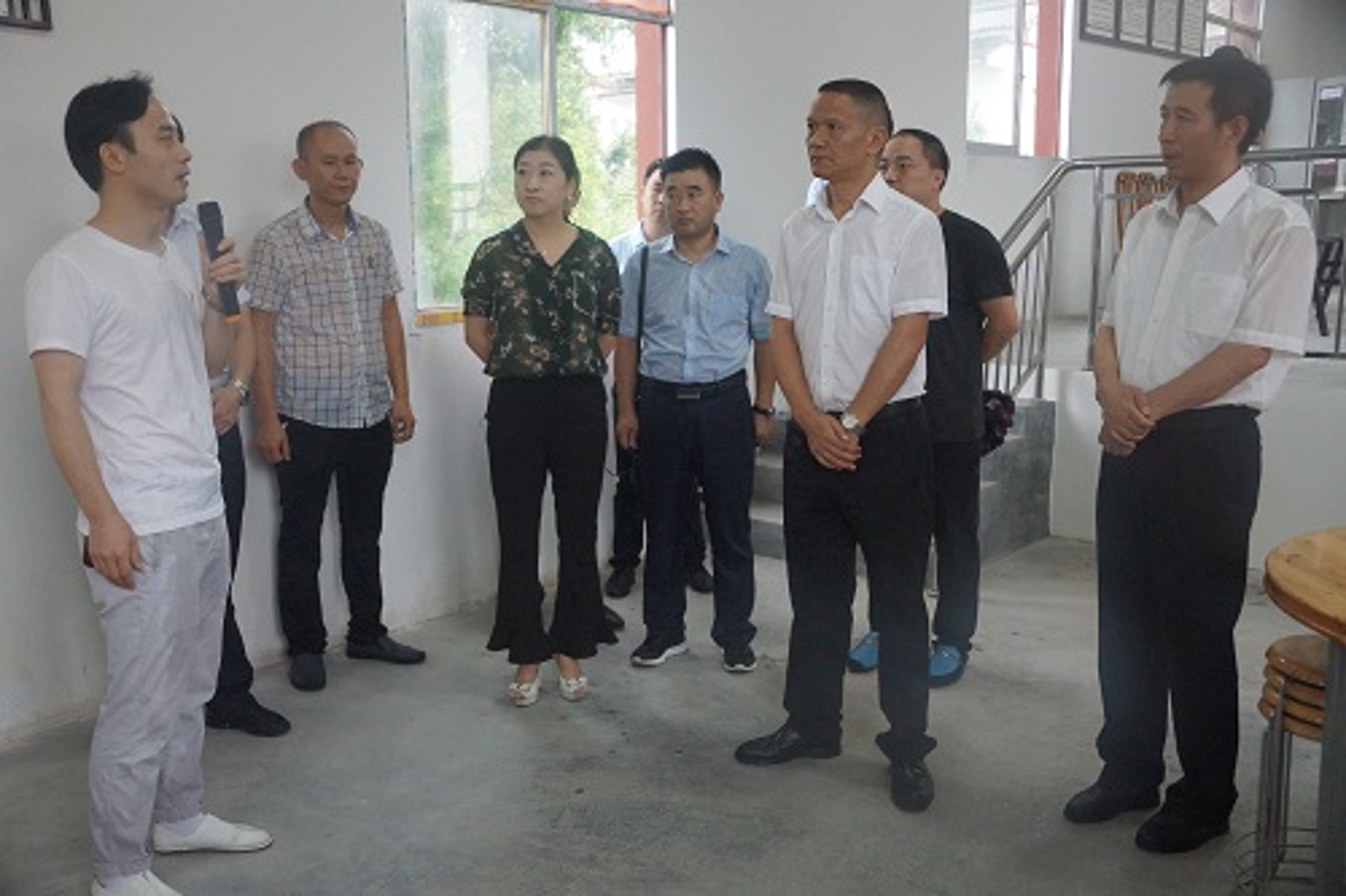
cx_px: 673
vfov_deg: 39.9
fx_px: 1233
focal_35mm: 33
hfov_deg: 57.2
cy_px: 448
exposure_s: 1/125
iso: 1600
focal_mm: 22
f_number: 4
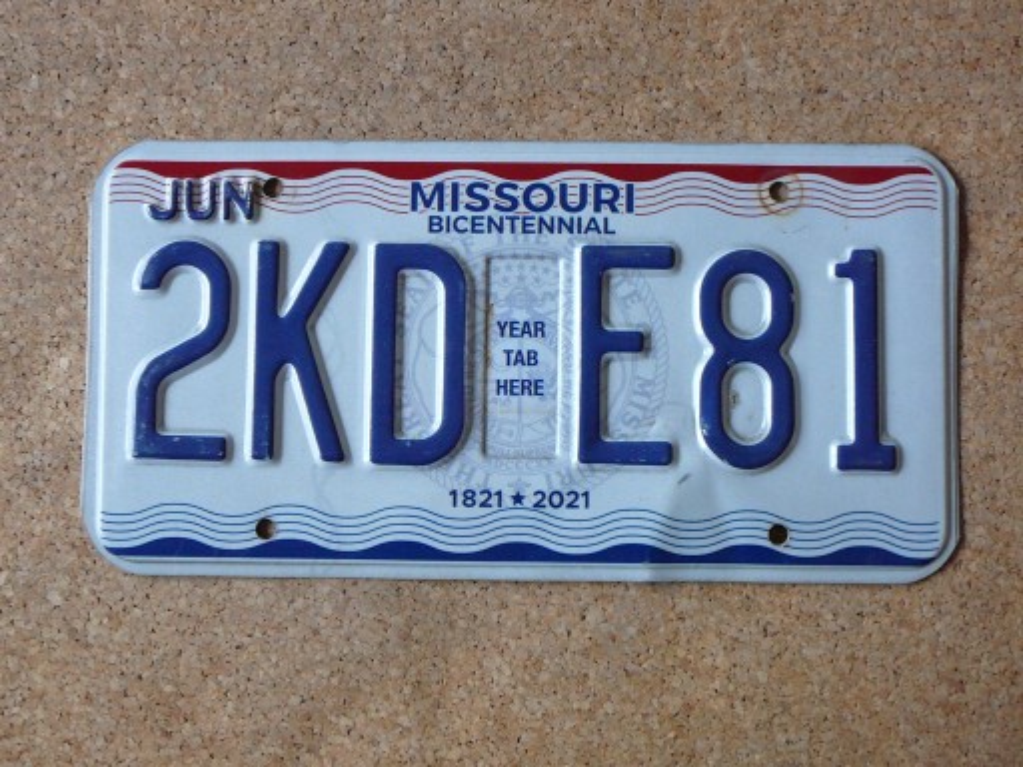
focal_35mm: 47
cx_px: 512
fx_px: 1389
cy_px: 384
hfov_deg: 40.4
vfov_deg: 30.9
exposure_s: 1/15
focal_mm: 7
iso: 200
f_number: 3.3
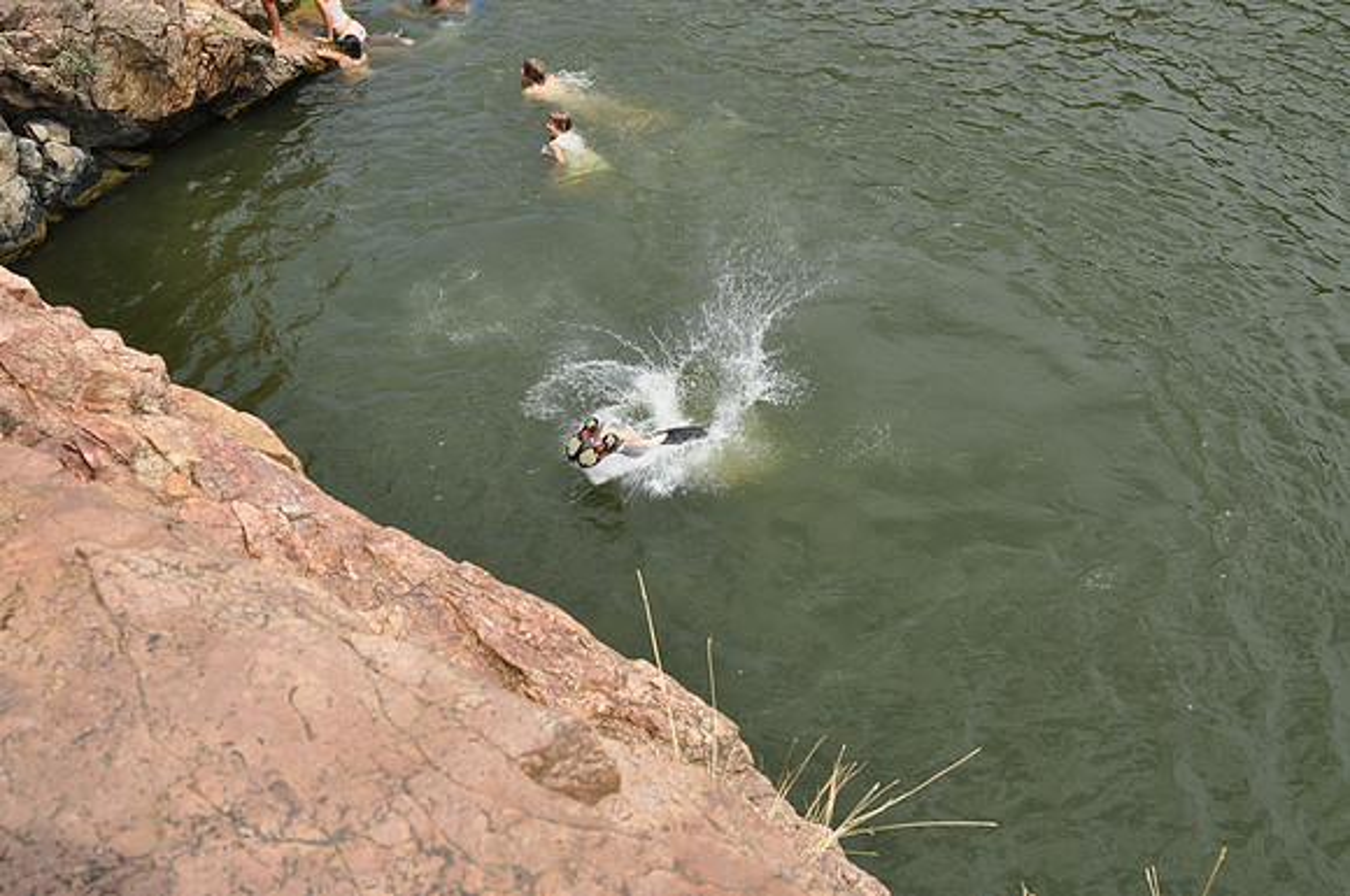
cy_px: 448
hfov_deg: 53.2
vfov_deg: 36.8
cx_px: 675
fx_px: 1348
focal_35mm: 36
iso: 200
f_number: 8
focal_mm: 24
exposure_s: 1/500
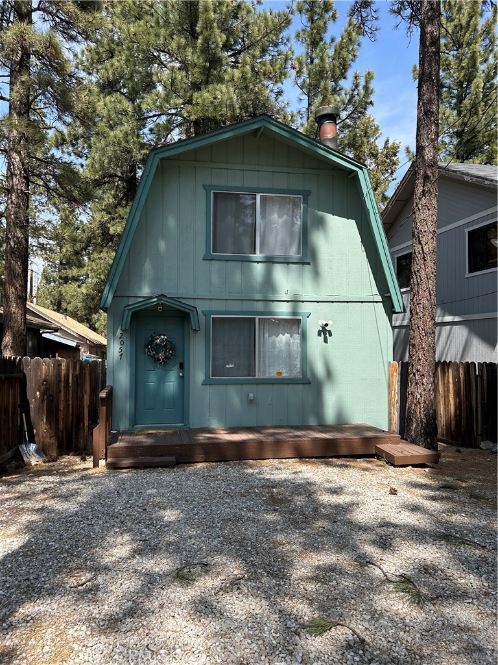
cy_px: 332
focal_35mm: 26
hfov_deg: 53.1
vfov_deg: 67.3
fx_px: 499
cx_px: 249
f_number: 1.5
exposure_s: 1/2208
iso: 50
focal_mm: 5.7
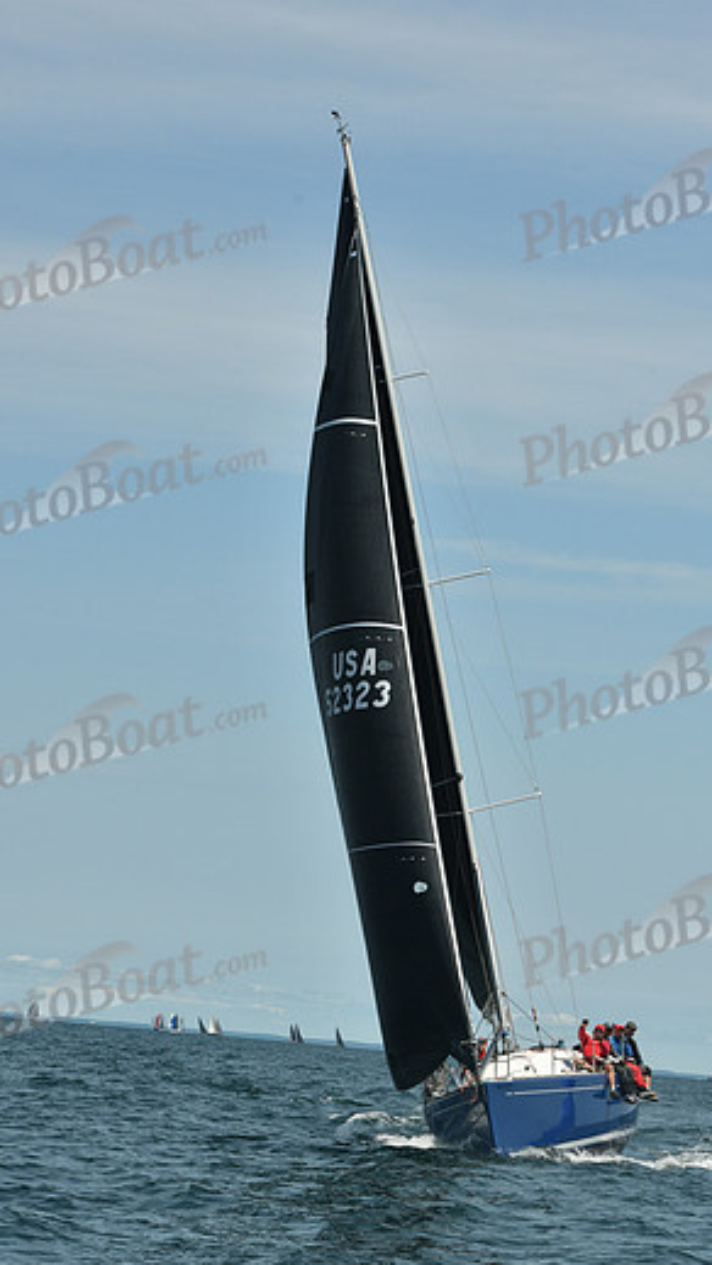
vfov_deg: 22.2
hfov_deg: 12.6
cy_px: 585
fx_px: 3222
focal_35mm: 96
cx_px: 394
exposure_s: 1/1000
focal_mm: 82
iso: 320
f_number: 11
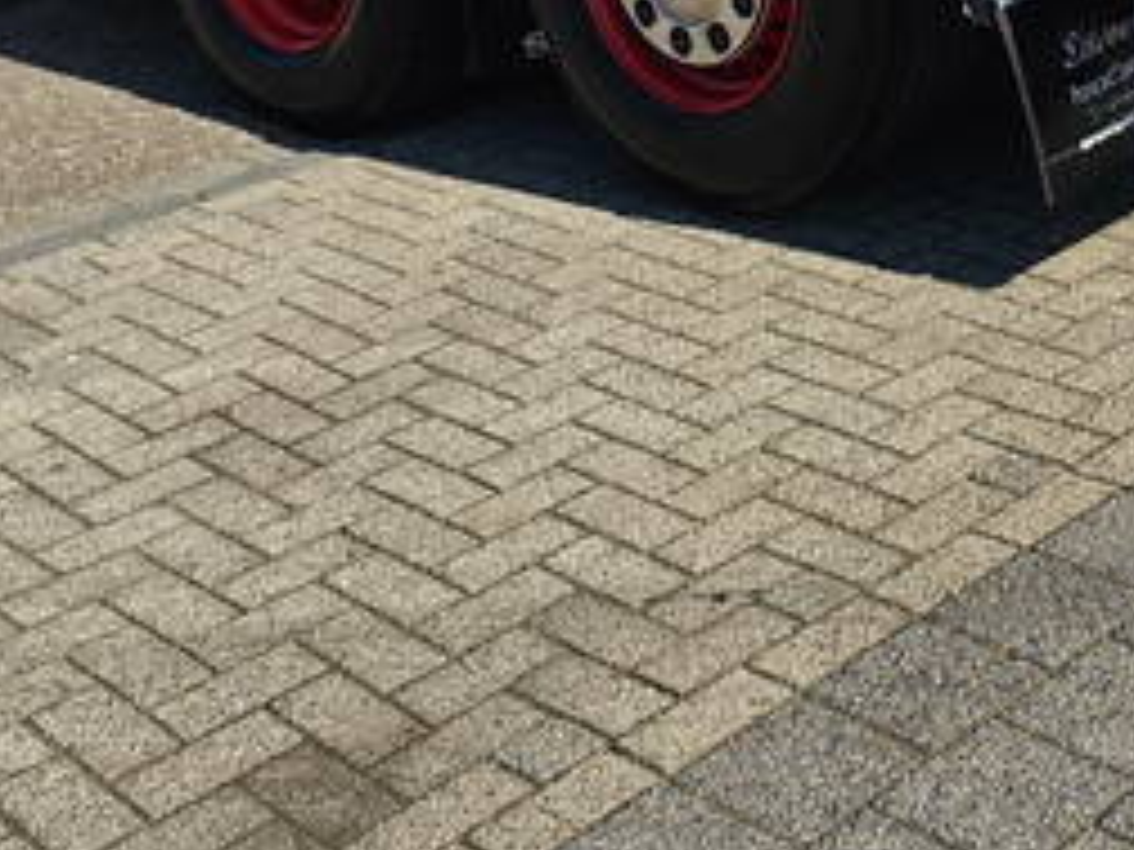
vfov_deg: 19.2
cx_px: 794
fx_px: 2260
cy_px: -351
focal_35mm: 69
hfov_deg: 27.9
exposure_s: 1/551
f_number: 1.7
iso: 10
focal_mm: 6.3
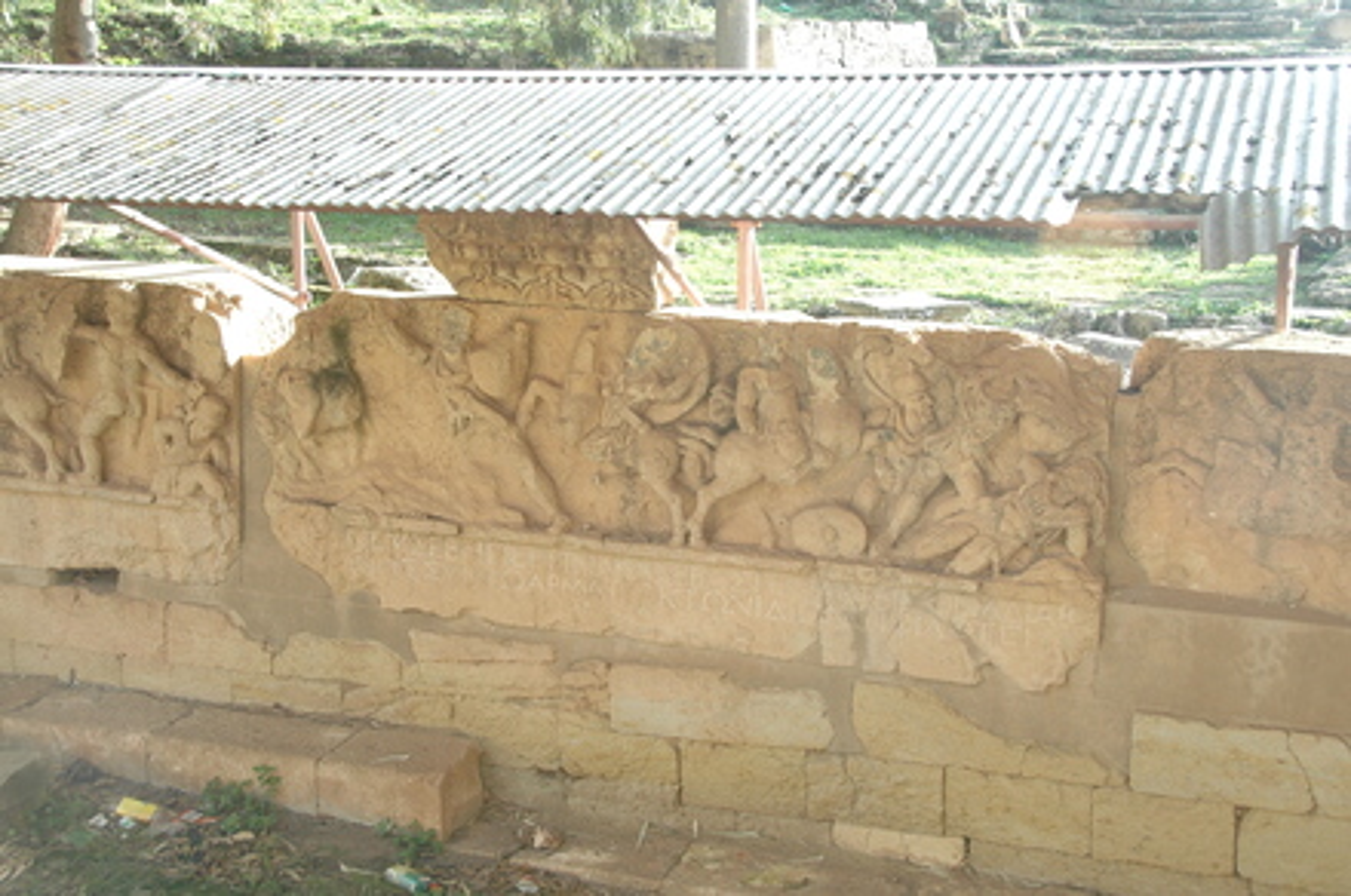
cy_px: 448
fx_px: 1799
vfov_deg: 28.0
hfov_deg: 41.2
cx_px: 676
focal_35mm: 48
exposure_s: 1/250
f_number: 8
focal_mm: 32
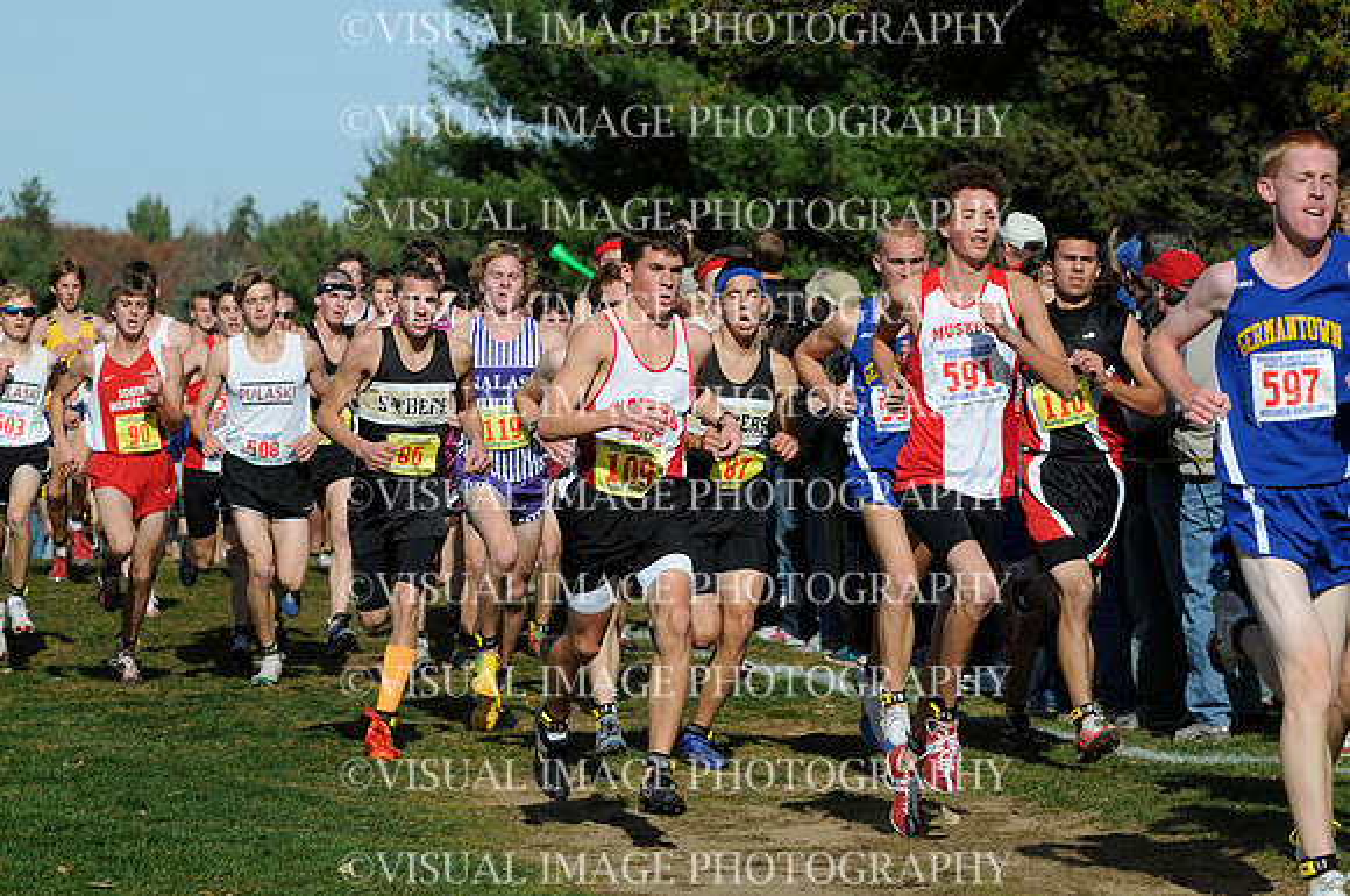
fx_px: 7021
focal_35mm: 188
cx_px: 675
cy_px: 448
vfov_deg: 7.3
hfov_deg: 11.0
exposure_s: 1/1000
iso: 200
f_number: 5.6
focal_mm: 125
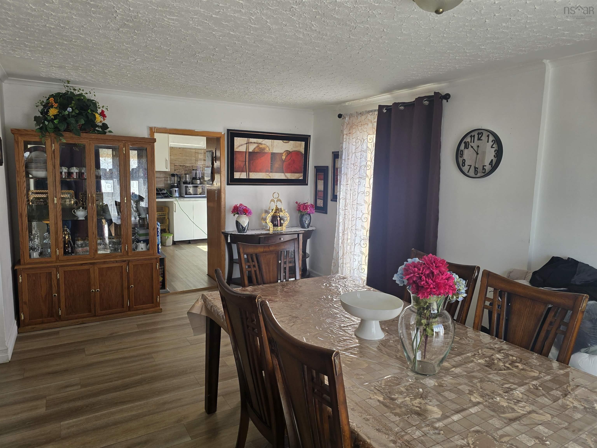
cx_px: 298
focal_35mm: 23
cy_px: 224
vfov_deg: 58.9
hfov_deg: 73.9
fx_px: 397
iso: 40
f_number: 1.7
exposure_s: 1/180
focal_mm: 6.3
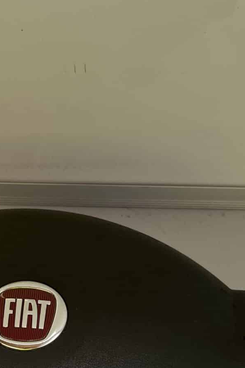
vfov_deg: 24.8
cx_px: 66
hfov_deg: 17.6
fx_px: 786
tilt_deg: -64.6
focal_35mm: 77
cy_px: 385
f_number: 1.6
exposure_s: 1/121
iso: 50
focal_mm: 5.1
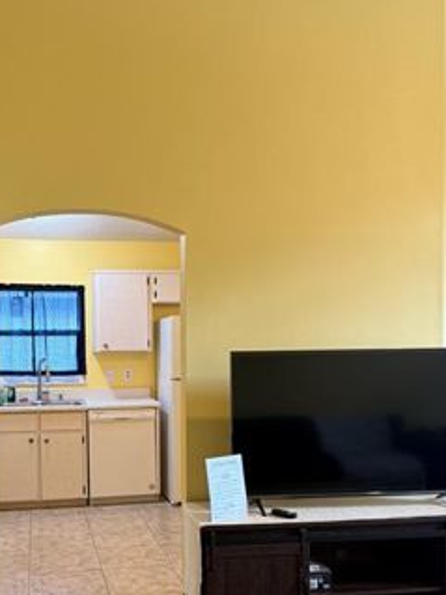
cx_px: 146
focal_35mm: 40
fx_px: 688
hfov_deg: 35.6
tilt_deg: -1.6
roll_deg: +1.2
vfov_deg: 46.5
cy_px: 360
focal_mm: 6.76
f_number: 1.78
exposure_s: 1/60
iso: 250
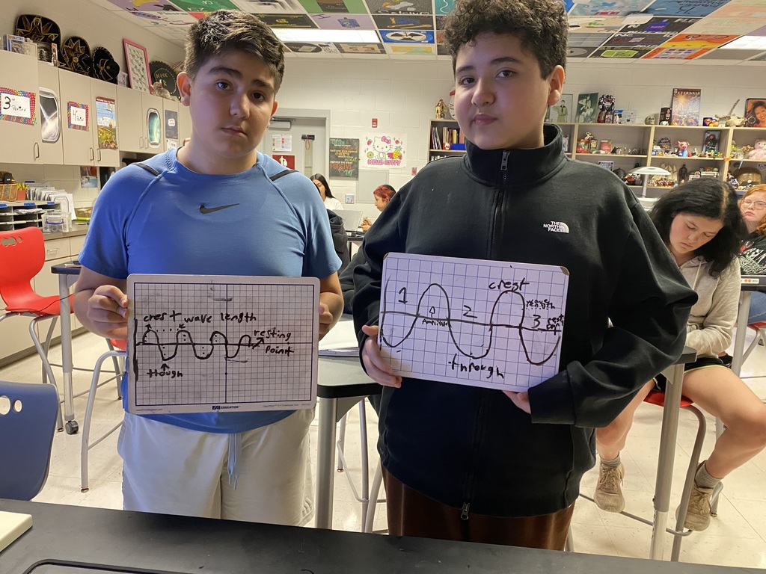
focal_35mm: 26
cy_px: 287
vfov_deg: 53.1
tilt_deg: -11.3
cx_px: 383
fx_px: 575
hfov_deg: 67.3
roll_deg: -2.5
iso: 320
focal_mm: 4.25
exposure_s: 1/60
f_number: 1.8
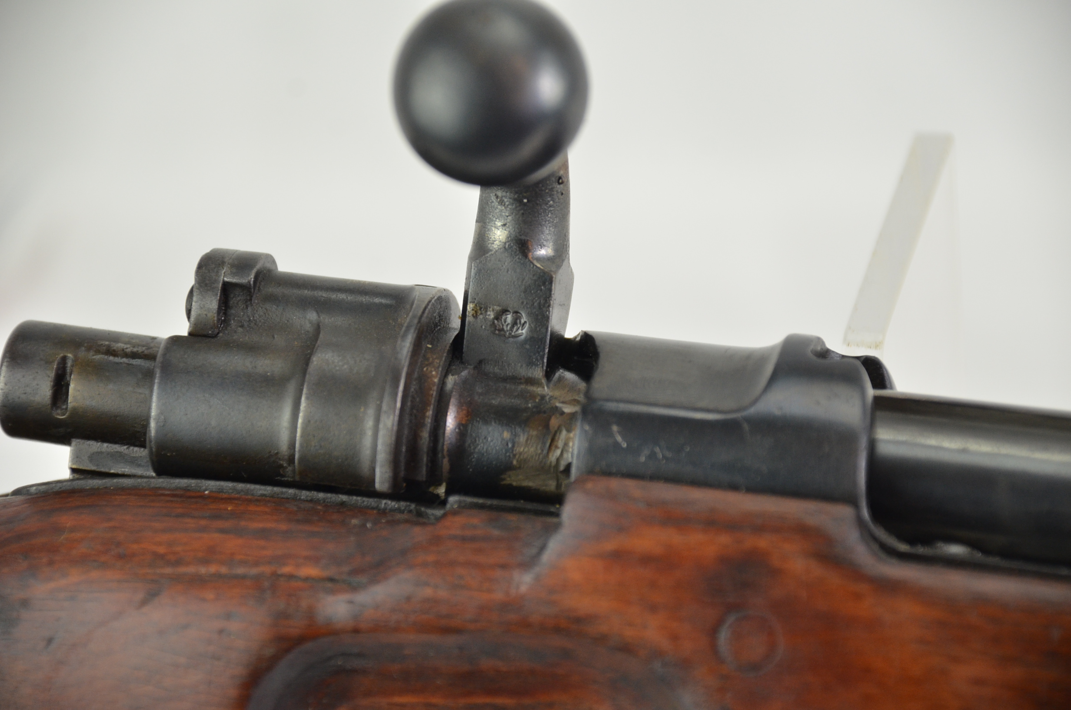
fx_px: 6012
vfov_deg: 6.8
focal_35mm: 202
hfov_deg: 10.2
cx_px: 536
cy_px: 355
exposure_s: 1/160
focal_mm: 135
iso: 800
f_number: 5.6
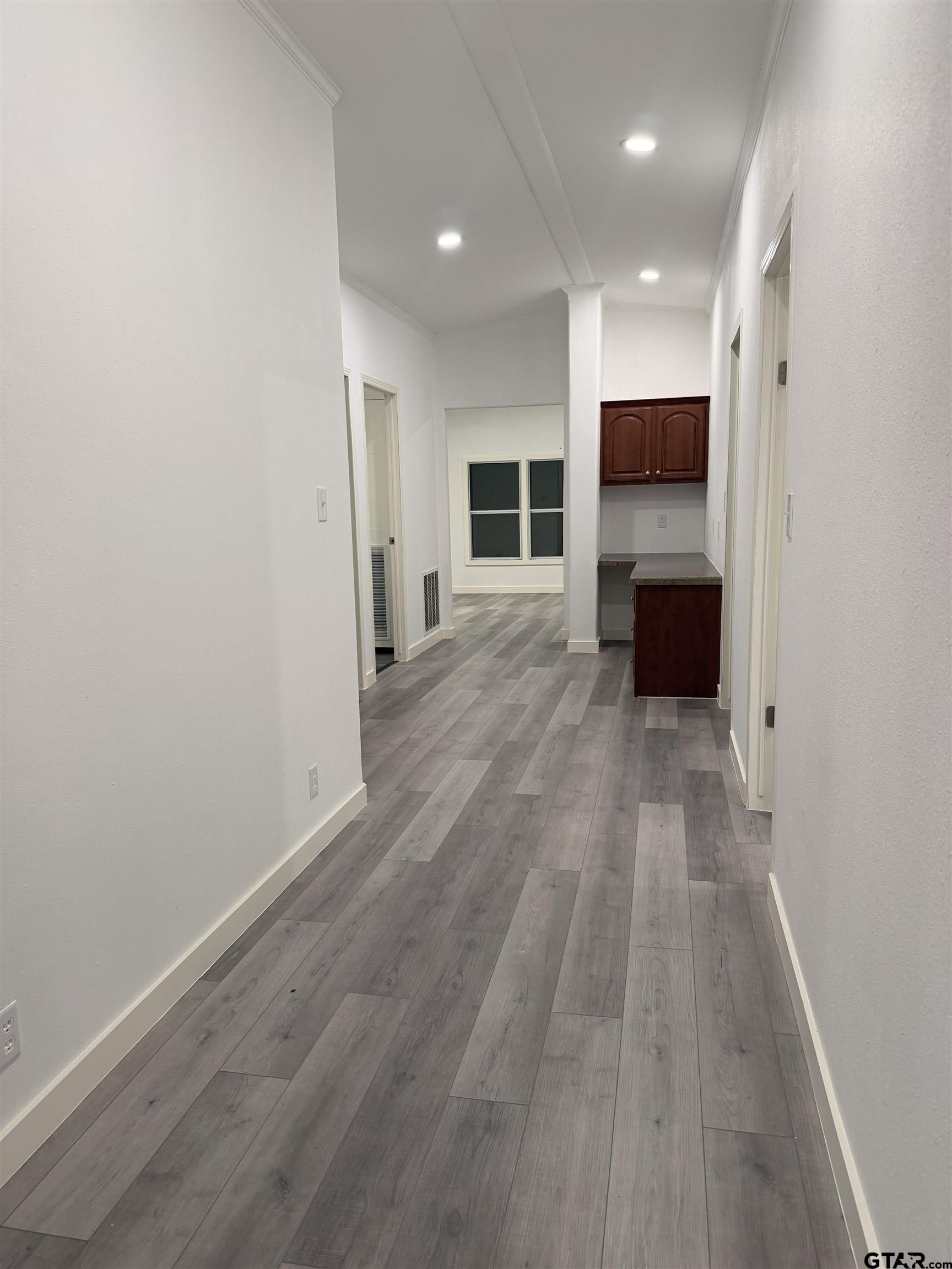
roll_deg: +0.1
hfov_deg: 56.8
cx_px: 476
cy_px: 634
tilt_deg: -8.8
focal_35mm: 24
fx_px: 880
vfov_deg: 71.6
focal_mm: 6.76
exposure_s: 1/120
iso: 200
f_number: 1.78
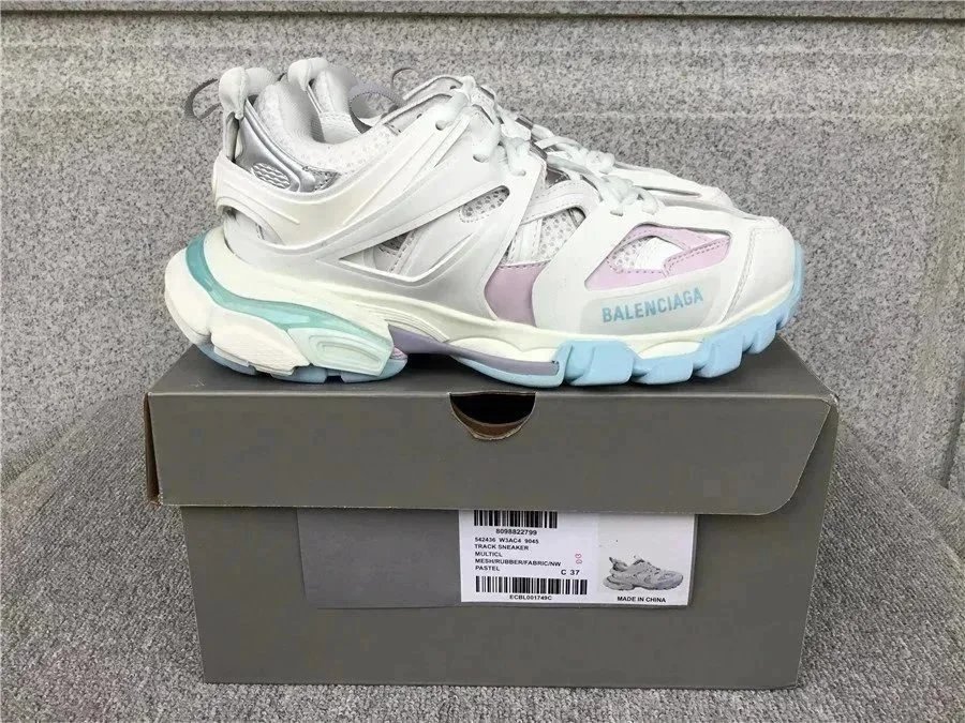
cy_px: 362
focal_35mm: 31
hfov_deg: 58.4
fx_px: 864
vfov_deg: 45.4
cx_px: 482
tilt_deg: -20.5
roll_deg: -0.3
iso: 25
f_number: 2.4
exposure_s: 1/100
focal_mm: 3.3
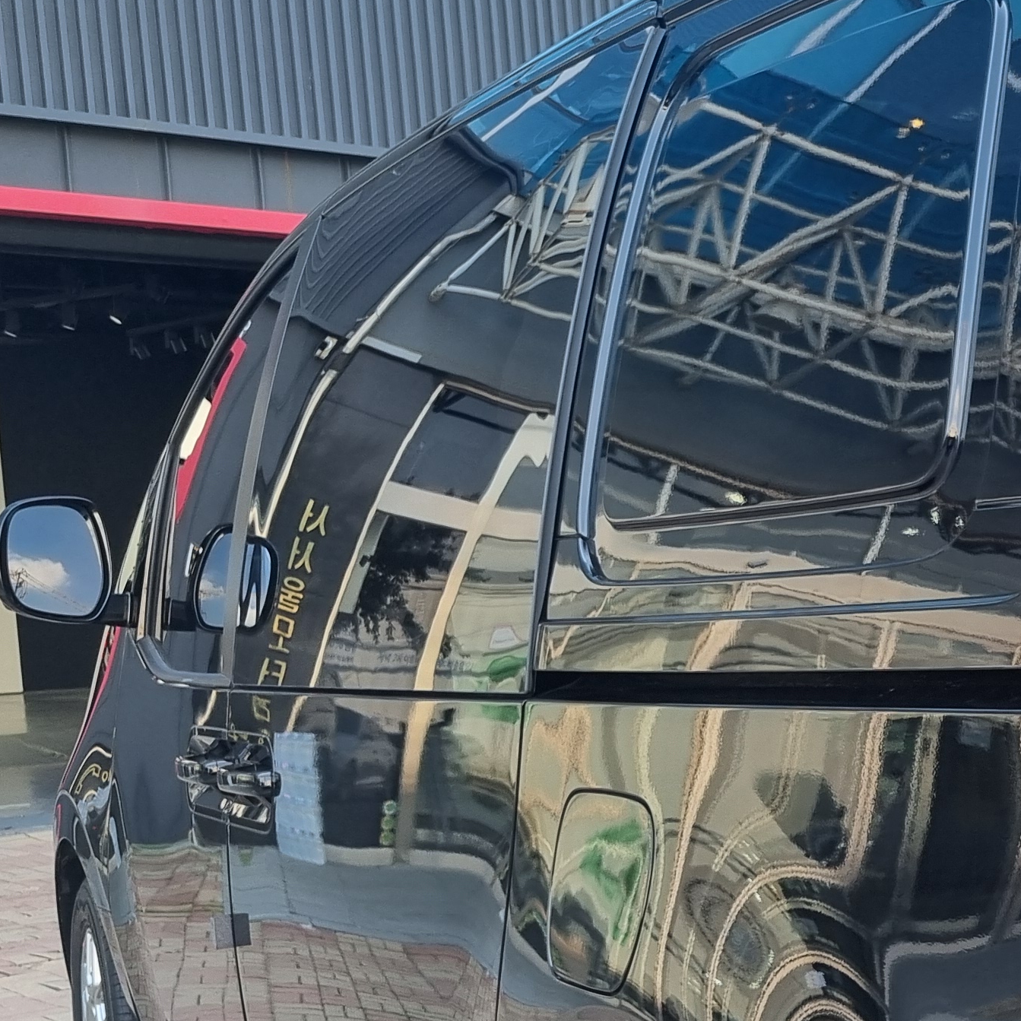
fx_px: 2303
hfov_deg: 22.4
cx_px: 1324
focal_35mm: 69
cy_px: 790
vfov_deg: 24.7
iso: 50
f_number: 1.8
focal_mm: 5.4
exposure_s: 1/268
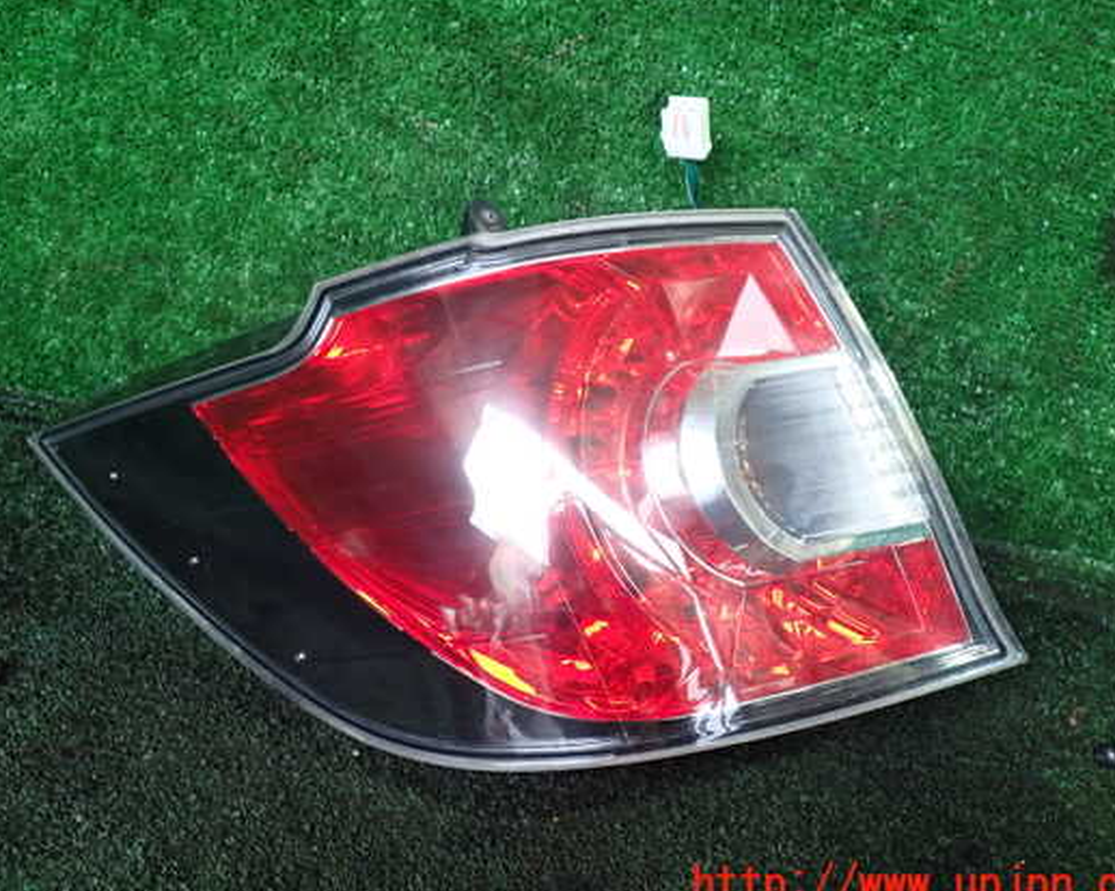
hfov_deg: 52.9
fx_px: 1121
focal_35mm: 34
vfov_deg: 43.3
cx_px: 533
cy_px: 427
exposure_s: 1/30
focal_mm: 5.4
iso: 500
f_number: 2.3
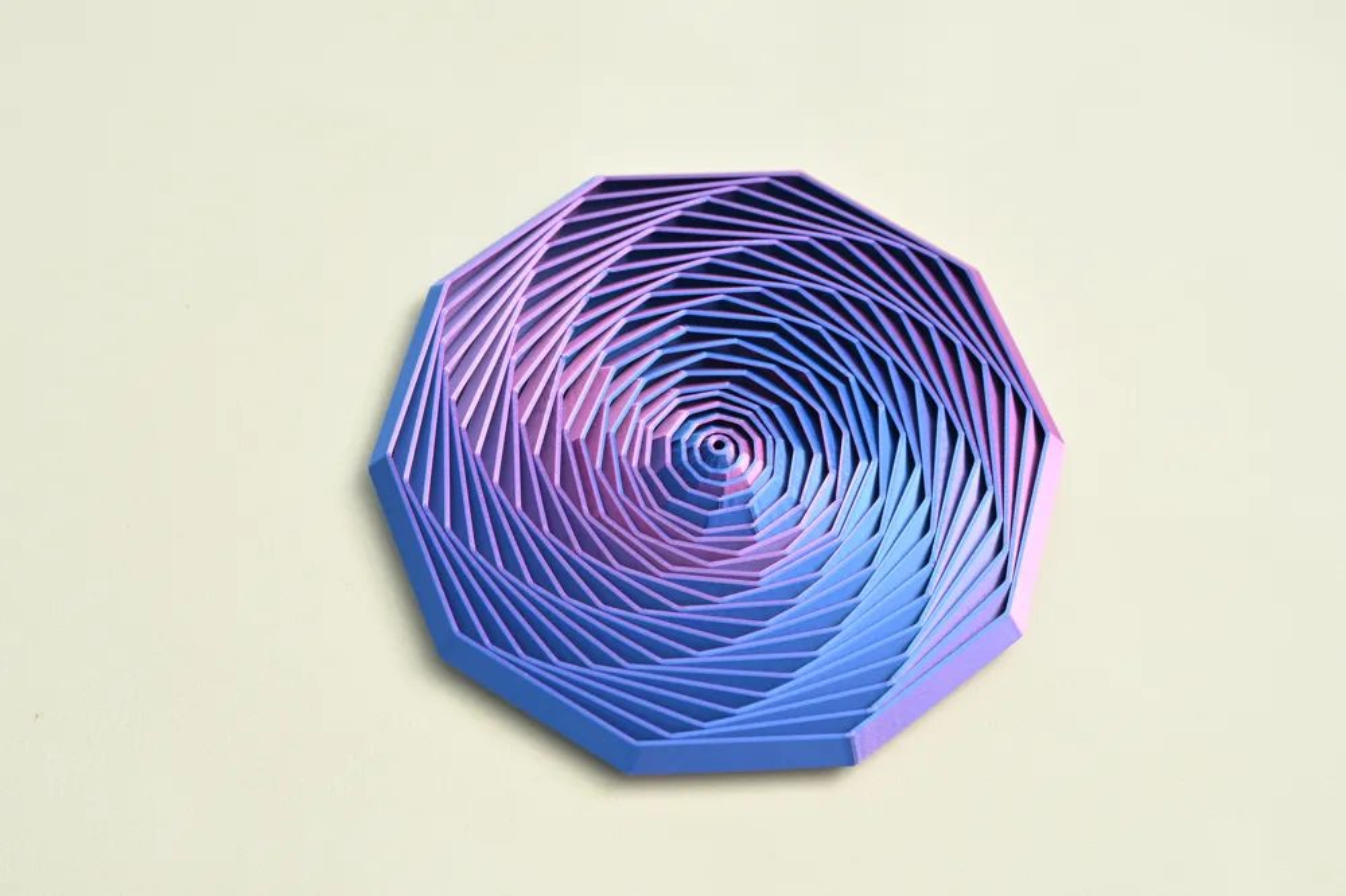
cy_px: 448
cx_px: 673
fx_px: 2840
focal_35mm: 76
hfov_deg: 26.7
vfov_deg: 17.9
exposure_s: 1/100
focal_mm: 51
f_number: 5.6
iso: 100
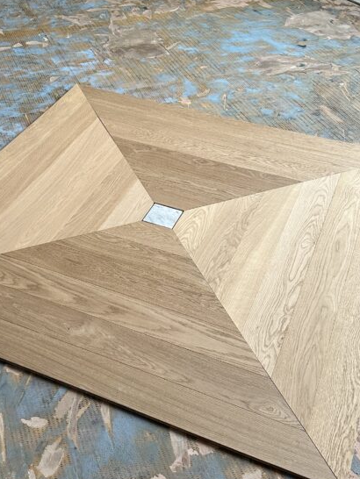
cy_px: 208
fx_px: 624
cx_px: 150
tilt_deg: -37.7
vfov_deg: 42.0
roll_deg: -1.4
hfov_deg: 32.1
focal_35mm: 45
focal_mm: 6.86
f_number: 1.78
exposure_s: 1/121
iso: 160
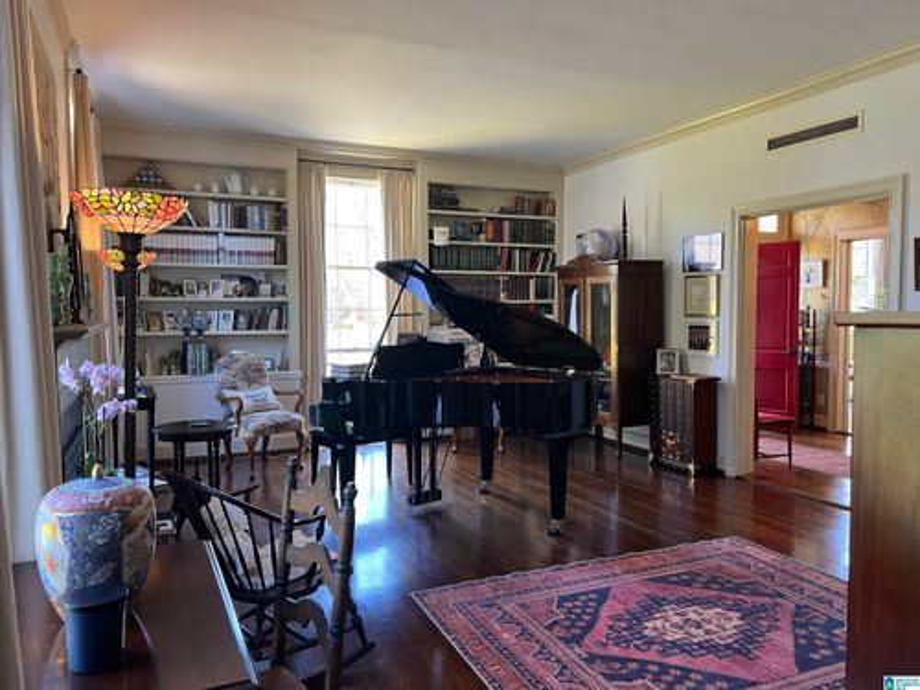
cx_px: 460
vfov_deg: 53.1
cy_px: 345
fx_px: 691
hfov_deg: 67.3
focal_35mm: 26
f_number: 1.5
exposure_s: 1/60
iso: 80
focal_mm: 5.7
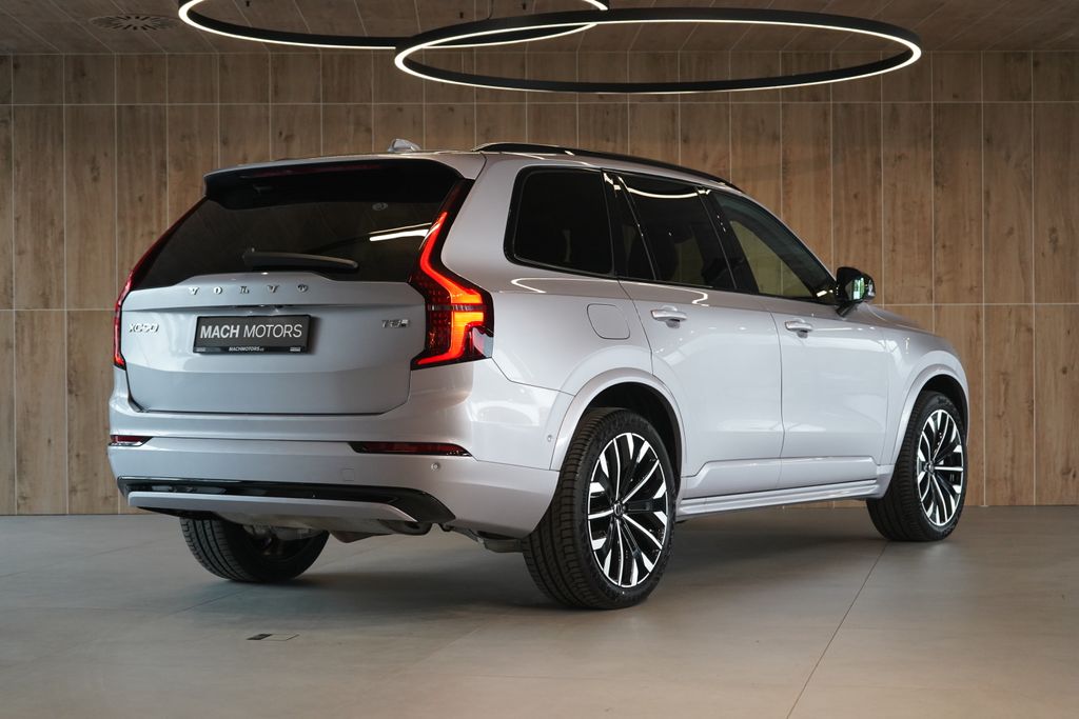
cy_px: 360
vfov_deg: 20.9
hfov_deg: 31.0
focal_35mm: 65
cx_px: 540
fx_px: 1948
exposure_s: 1/160
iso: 2000
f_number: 5.6
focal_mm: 65
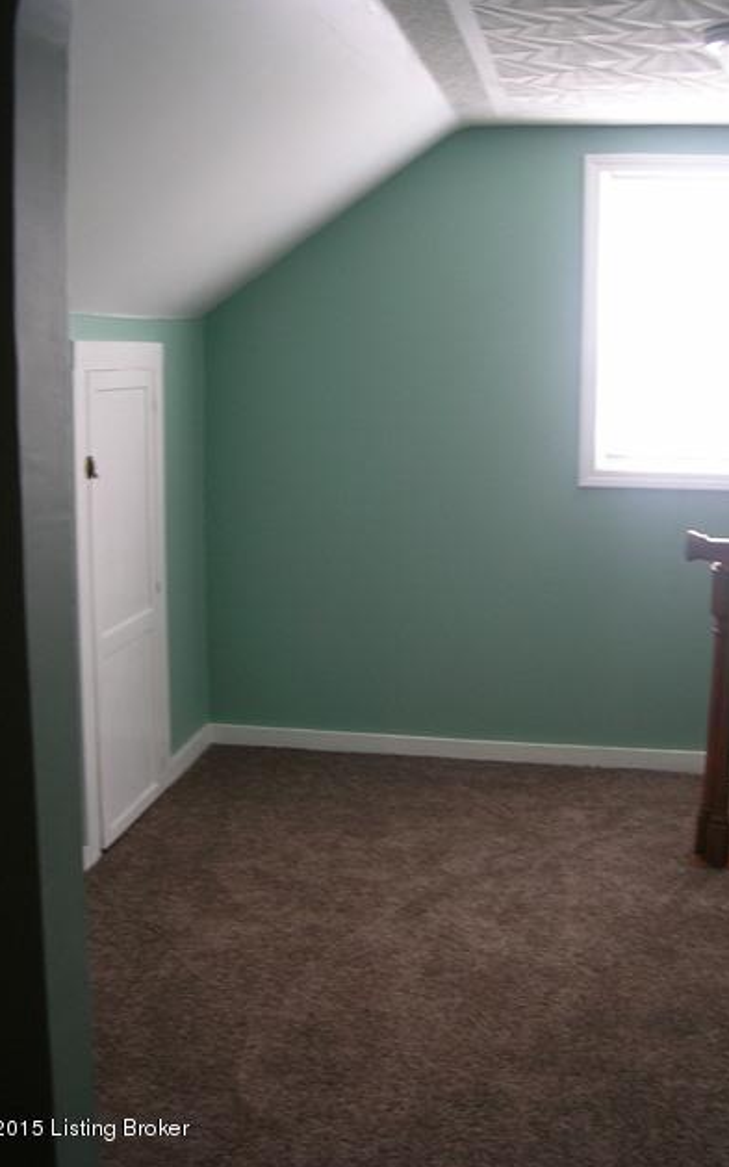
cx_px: 410
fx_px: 1304
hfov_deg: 31.2
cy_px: 579
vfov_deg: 48.2
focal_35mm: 41
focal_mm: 5.8
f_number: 2.8
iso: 50
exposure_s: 1/18.6
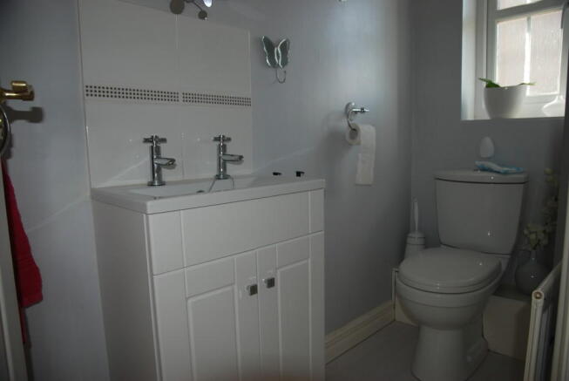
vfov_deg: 53.3
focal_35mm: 24
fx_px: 380
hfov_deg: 73.7
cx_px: 284
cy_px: 190
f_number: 3.5
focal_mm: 16
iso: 200
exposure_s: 1/60
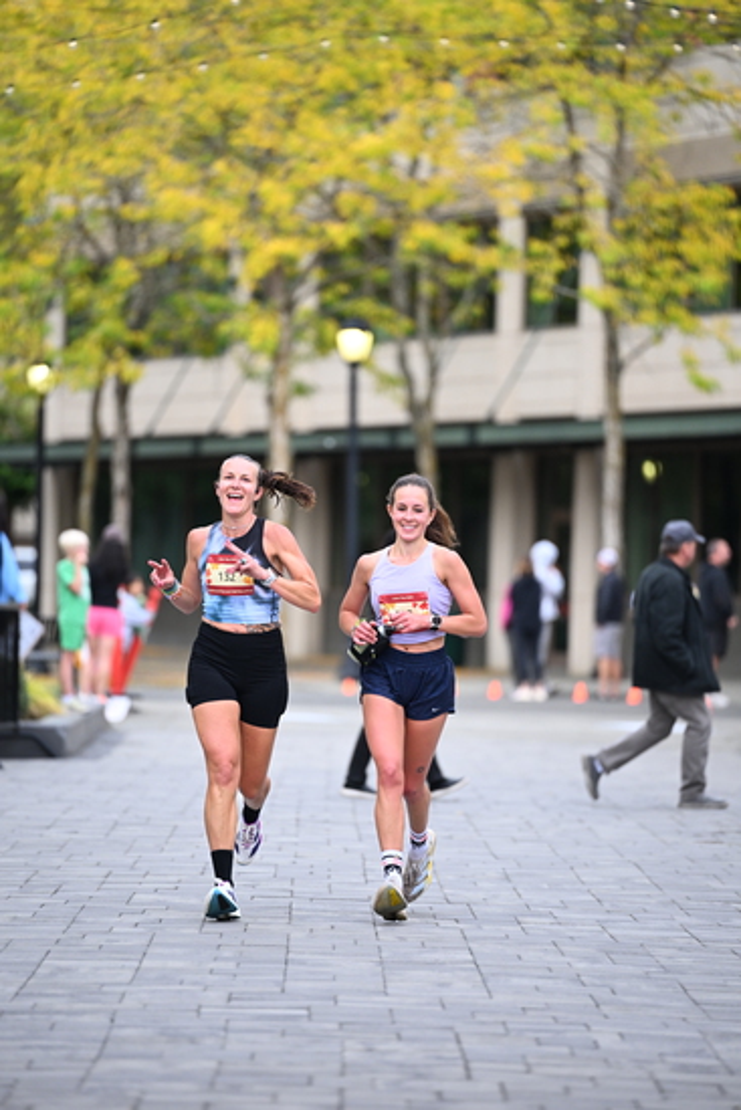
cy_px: 555
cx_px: 370
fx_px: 6171
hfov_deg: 6.9
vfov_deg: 10.3
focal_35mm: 200
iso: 1000
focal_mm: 200
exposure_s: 1/1600
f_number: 2.8
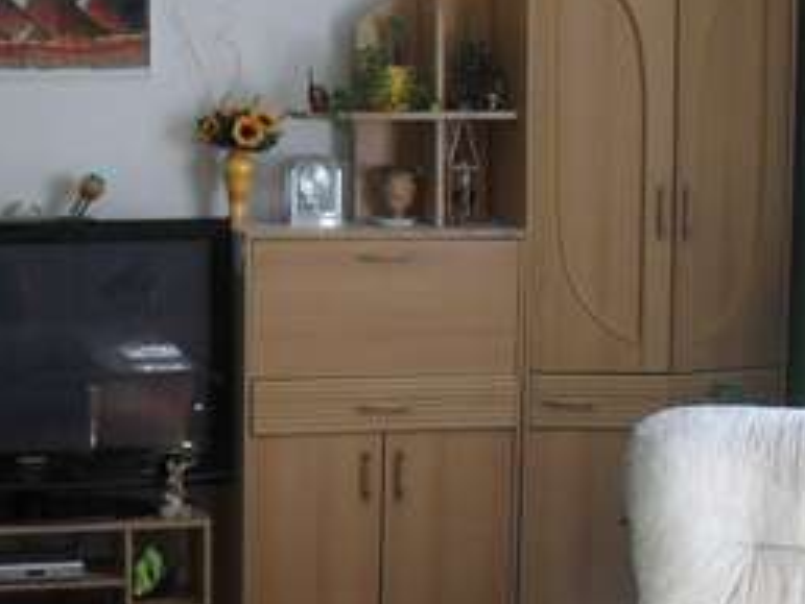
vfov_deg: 16.9
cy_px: 466
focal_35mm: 87
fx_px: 2024
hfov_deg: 22.0
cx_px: 91
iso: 100
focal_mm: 6.3
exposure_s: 1/45
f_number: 3.2
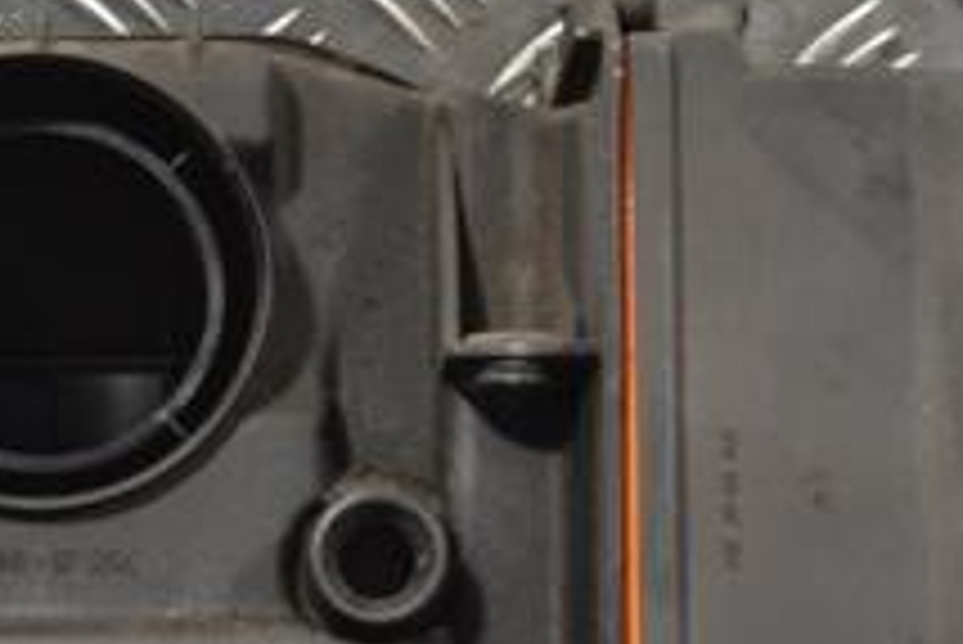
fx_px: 4283
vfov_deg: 8.5
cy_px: 694
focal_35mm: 160
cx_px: 328
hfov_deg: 12.8
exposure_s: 1/60
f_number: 5
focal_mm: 38
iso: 500
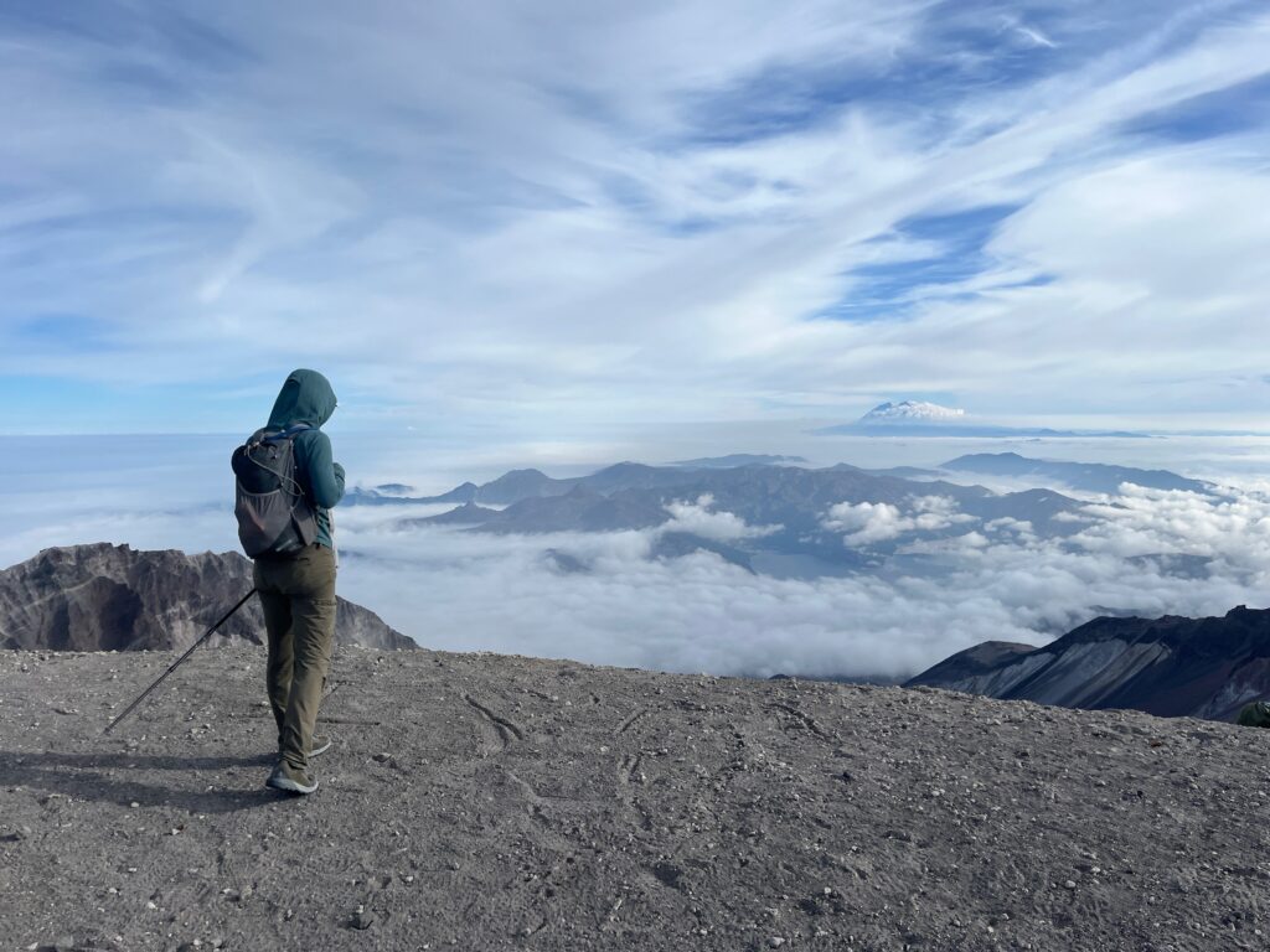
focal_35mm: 26
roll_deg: +0.6
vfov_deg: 53.1
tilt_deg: -3.9
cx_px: 635
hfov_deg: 67.3
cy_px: 476
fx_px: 954
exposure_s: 1/7353
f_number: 1.6
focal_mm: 5.1
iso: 50
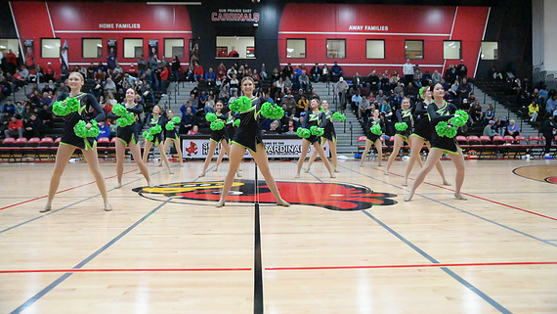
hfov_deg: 59.5
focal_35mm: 33
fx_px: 488
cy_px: 133
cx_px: 280
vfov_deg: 35.6
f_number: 2.8
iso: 45600
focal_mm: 31
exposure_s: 1/8000
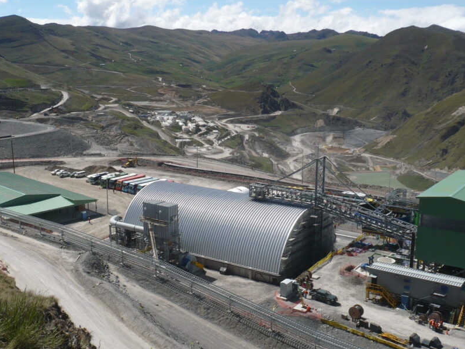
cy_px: 190
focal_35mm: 45
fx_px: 604
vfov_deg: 32.2
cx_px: 221
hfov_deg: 42.1
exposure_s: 1/320
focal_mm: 5.8
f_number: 8
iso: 100
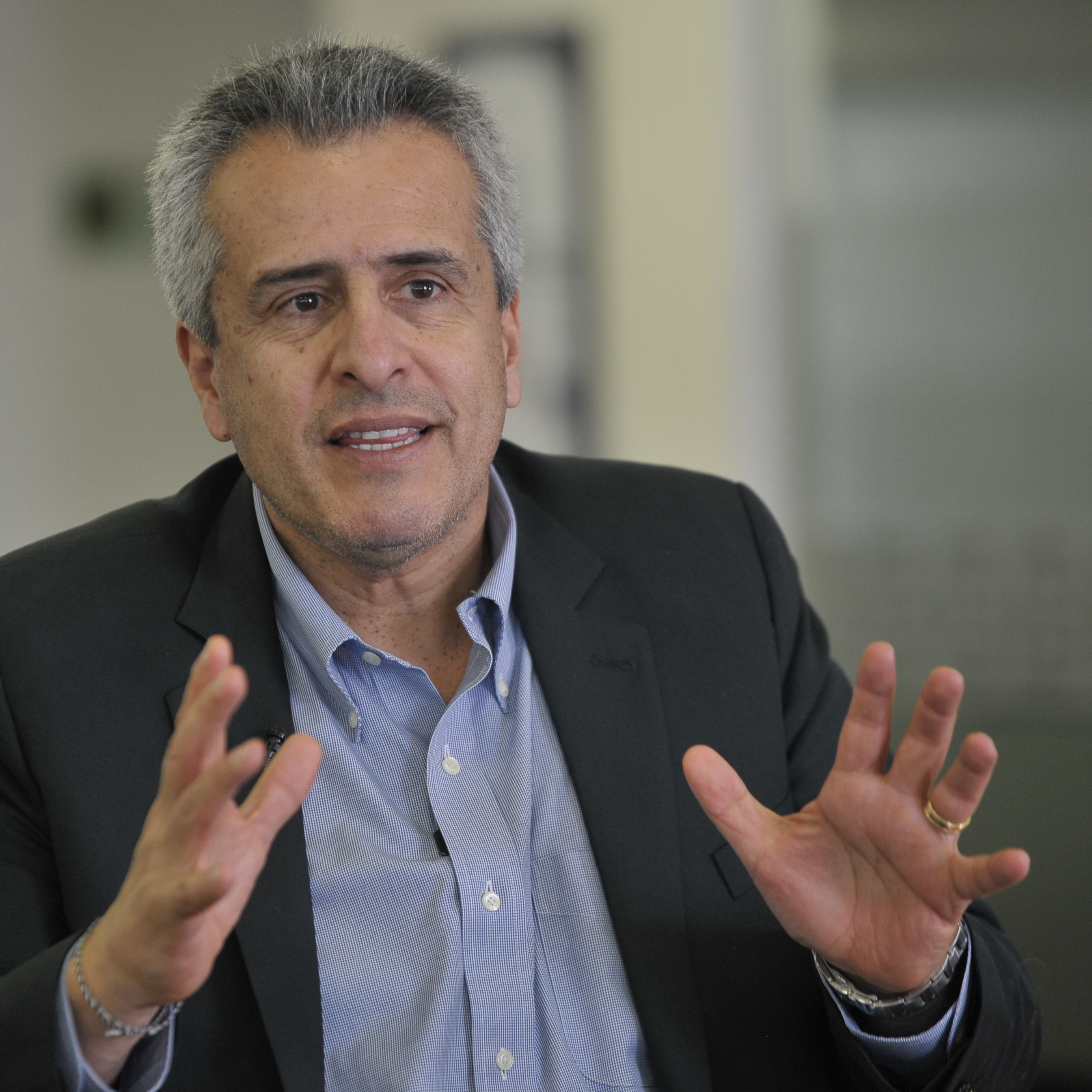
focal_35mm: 215
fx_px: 7673
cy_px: 530
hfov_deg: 8.1
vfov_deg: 8.1
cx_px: 445
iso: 1250
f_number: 2.8
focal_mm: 160
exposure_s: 1/400
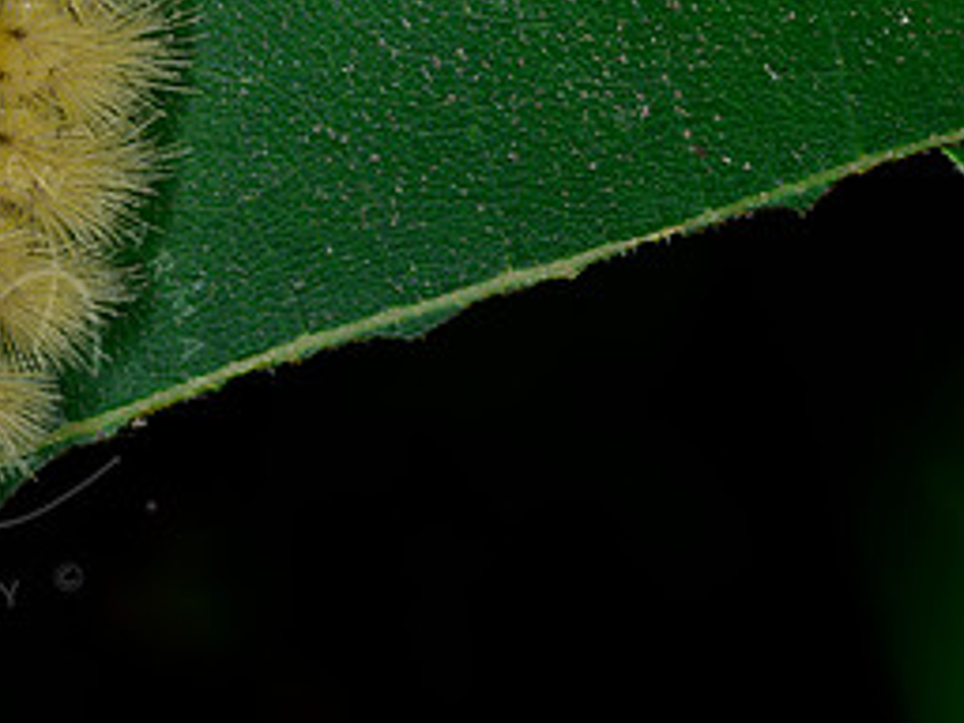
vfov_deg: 6.5
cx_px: -23
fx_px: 6377
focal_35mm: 229
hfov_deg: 8.6
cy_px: 32
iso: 64
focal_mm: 105
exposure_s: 1/250
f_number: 25
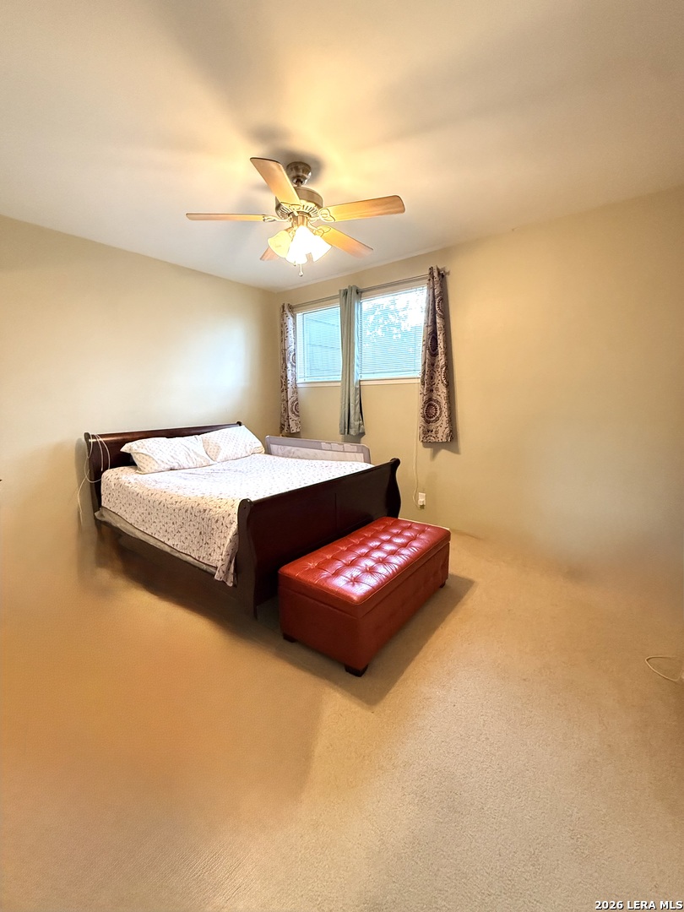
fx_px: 369
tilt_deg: -8.9
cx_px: 342
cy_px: 456
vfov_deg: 102.1
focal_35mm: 14
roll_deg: +0.3
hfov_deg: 85.7
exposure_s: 1/60
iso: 640
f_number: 2.2
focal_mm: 2.22
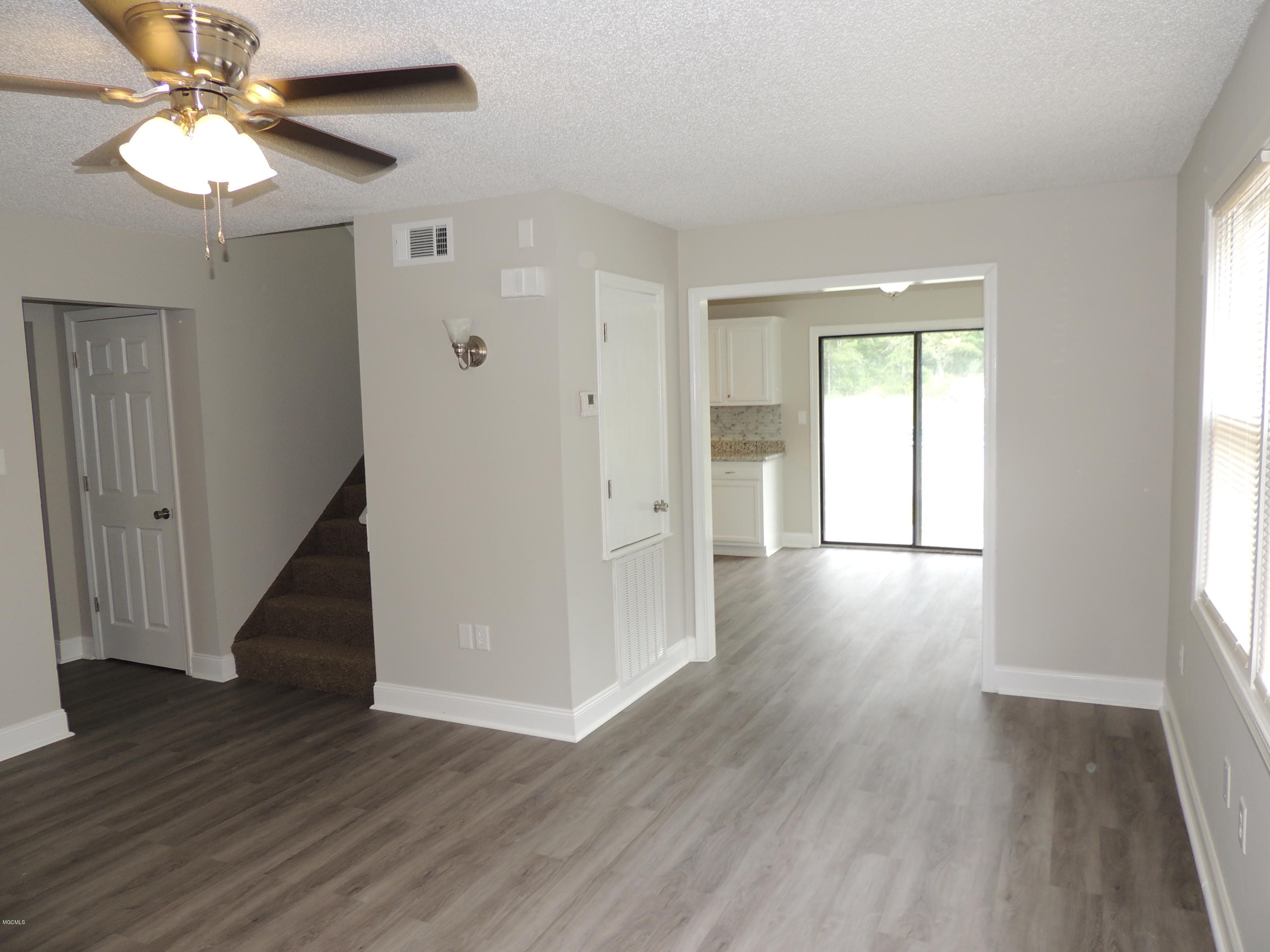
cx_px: 635
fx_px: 881
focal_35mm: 24
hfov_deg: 71.6
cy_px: 476
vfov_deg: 56.8
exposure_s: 1/40
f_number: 3
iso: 100
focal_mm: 4.3
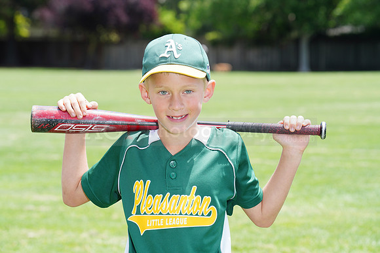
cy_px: 126
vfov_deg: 8.3
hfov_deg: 12.4
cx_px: 190
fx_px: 1742
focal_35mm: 165
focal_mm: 165
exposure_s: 1/200
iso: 200
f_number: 9
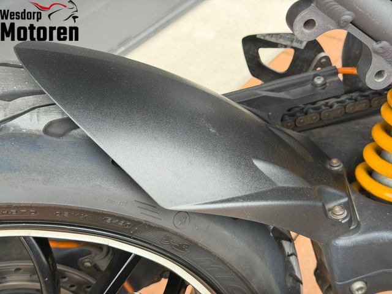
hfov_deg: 39.7
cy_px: 147
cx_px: 196
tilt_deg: -45.4
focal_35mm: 48
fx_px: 544
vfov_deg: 30.3
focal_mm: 6.76
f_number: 1.78
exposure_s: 1/315
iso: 80
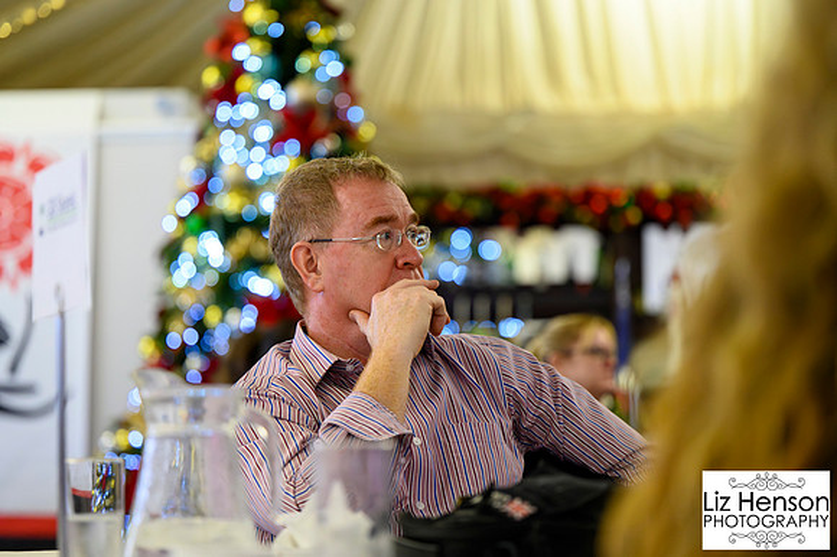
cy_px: 278
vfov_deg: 14.9
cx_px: 418
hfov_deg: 22.2
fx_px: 2133
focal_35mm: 92
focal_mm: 90
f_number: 2.8
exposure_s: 1/200
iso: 5000
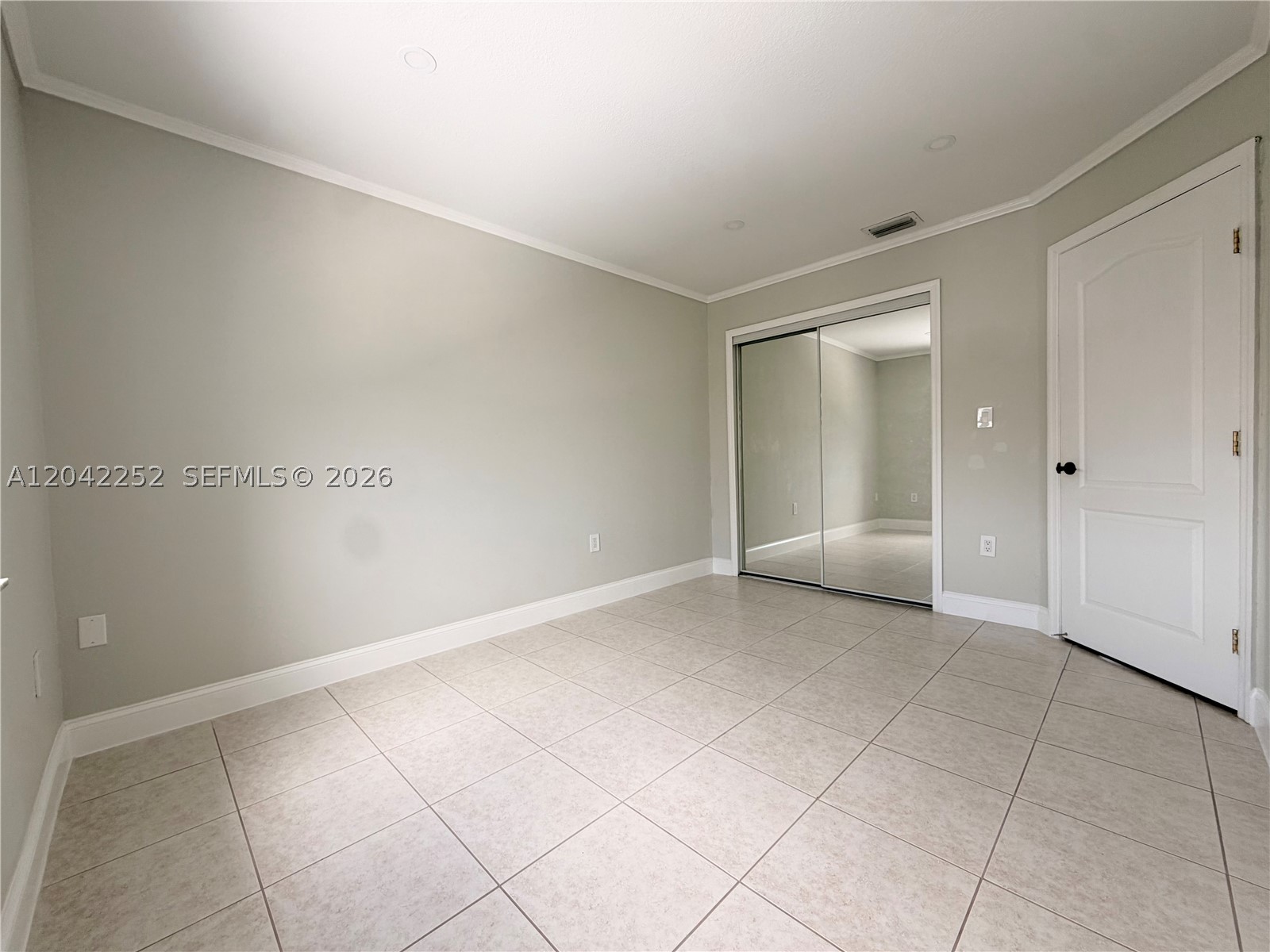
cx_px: 635
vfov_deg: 85.7
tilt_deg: -2.3
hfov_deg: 102.1
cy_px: 476
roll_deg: +1.6
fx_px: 514
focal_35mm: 14
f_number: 2.2
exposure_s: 1/121
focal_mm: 2.22
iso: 50
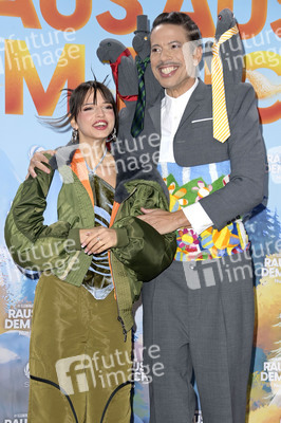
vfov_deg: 24.8
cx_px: 140
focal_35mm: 82
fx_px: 962
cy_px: 212
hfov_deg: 16.6
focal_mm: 82
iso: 640
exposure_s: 1/250
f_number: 5.6
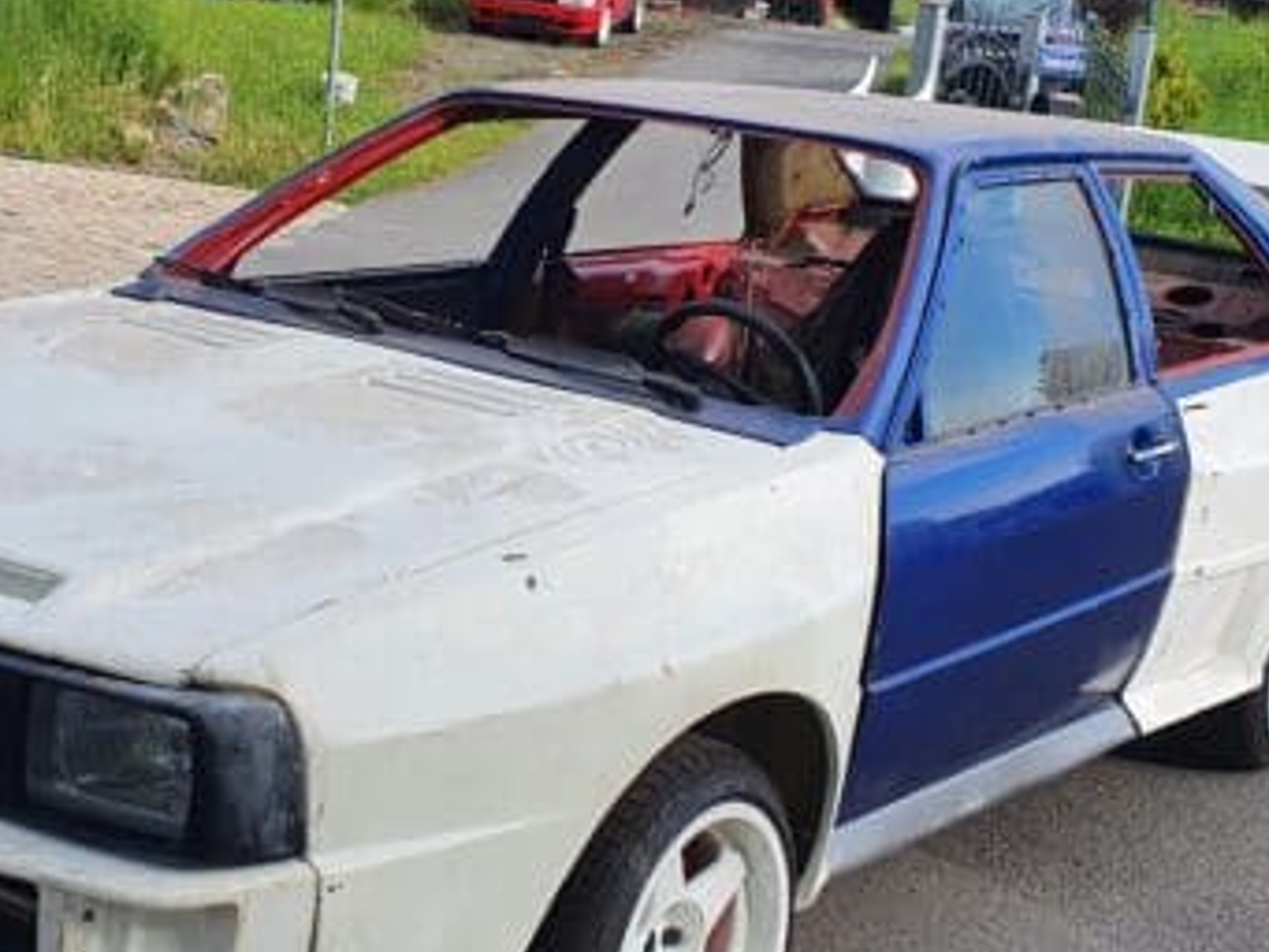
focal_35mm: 61
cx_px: 502
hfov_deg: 31.6
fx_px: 2237
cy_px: 550
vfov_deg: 24.0
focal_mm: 4.32
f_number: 2.4
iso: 50
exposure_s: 1/1056
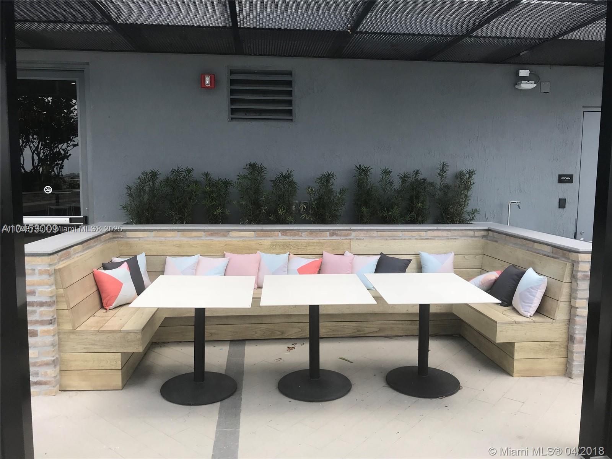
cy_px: 230
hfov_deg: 63.4
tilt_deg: -5.4
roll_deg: -0.8
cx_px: 306
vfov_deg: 49.7
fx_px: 495
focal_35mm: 28
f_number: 1.8
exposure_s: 1/567
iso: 20
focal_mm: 3.99
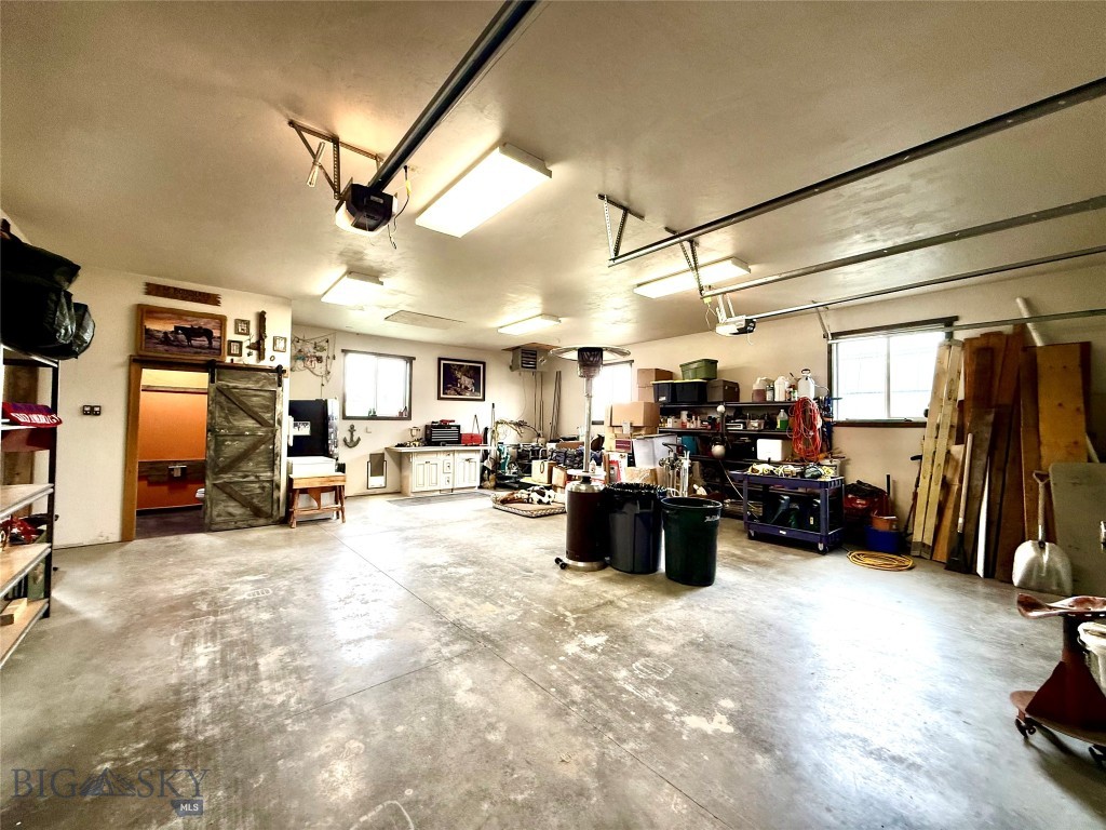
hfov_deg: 102.1
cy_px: 415
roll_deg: -1.3
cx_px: 553
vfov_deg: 85.7
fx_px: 447
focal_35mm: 14
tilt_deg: +2.7
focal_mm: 2.22
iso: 200
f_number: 2.2
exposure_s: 1/120
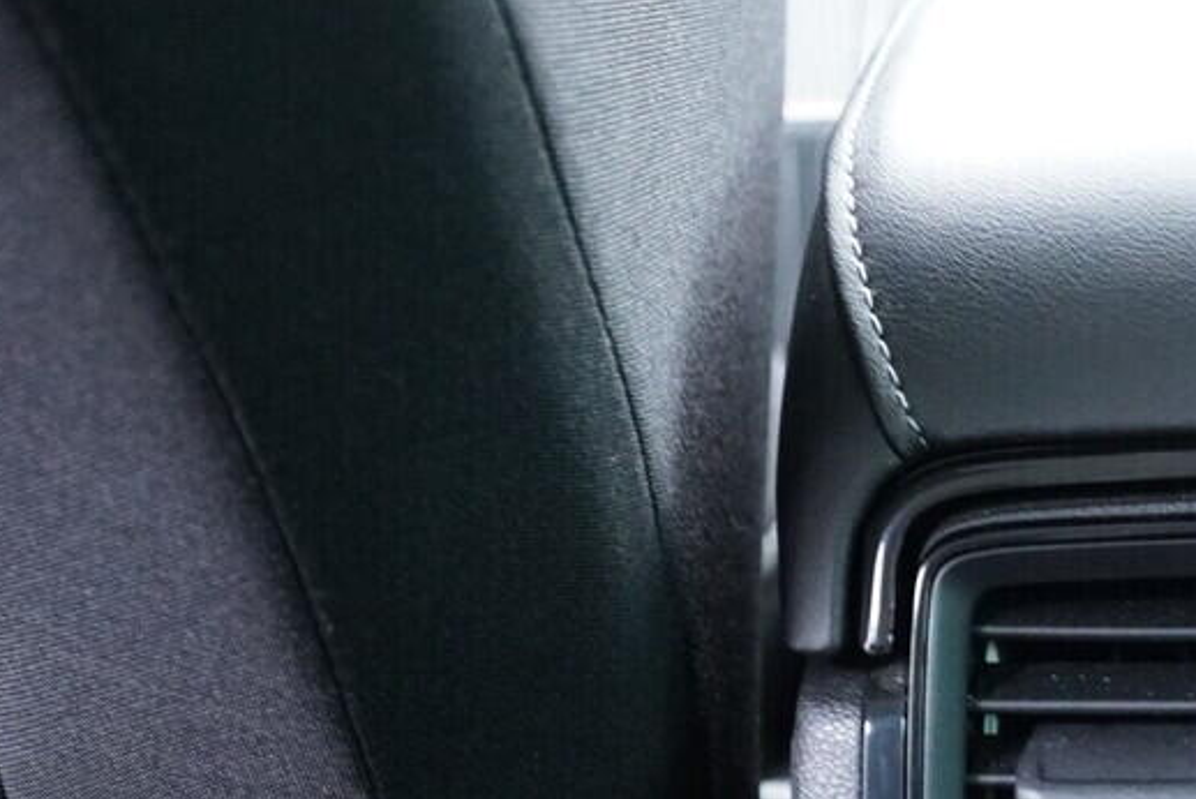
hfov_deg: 19.1
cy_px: 988
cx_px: 1498
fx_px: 3324
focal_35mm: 100
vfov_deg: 13.3
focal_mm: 24
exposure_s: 1/40
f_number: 2.8
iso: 3200
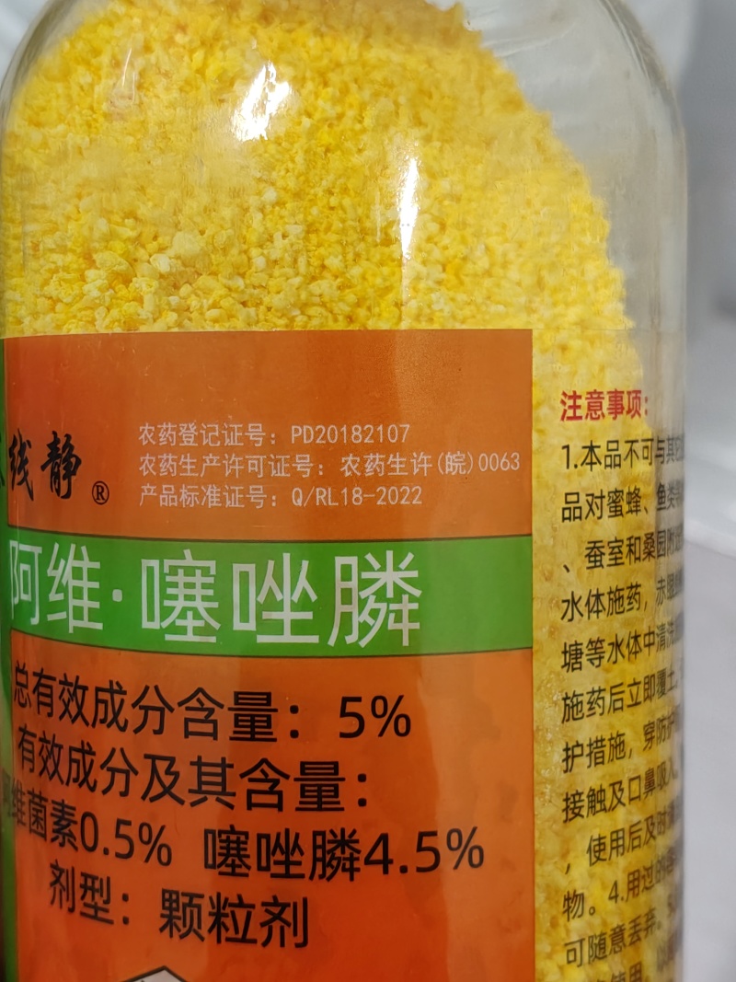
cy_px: 491
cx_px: 368
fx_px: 1446
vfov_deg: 37.5
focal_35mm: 51
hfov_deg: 28.6
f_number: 1.88
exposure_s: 1/33.3
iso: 1065
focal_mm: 4.84
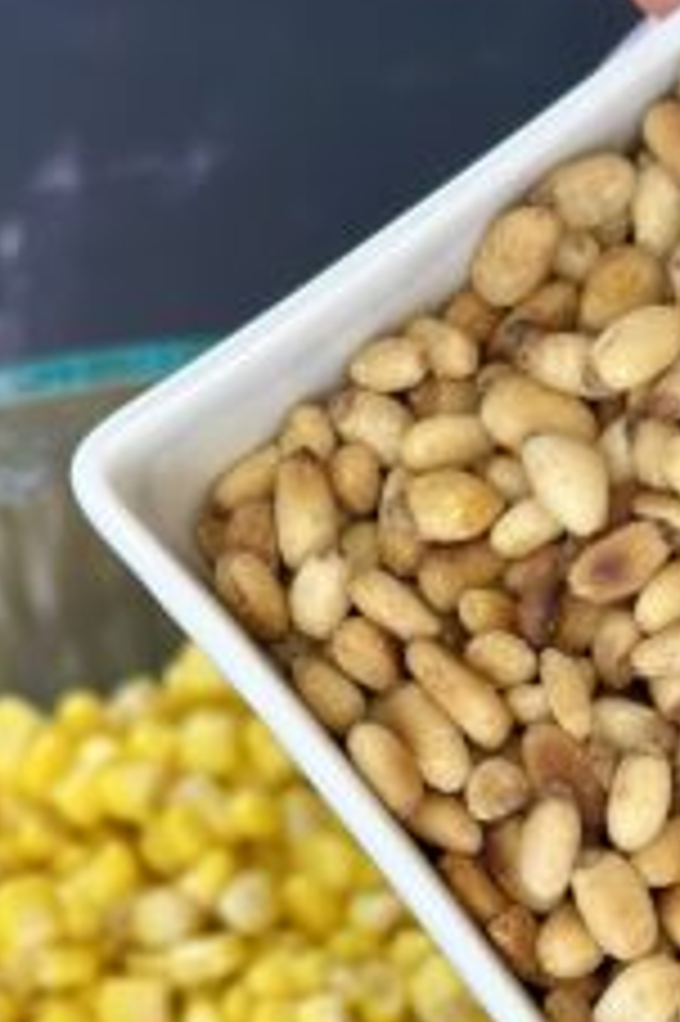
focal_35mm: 110
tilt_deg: -75.5
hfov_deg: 12.4
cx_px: 322
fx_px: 3121
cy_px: 1058
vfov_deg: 18.1
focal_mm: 6.86
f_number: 1.78
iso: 100
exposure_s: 1/170
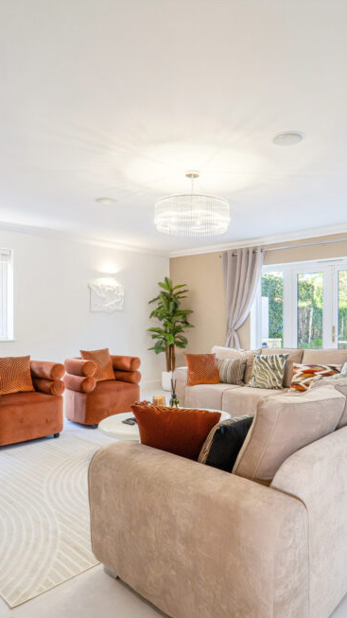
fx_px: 376
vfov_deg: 78.7
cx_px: 184
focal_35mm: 23
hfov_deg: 49.5
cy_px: 322
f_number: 8
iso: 12800
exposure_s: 1/320
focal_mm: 14
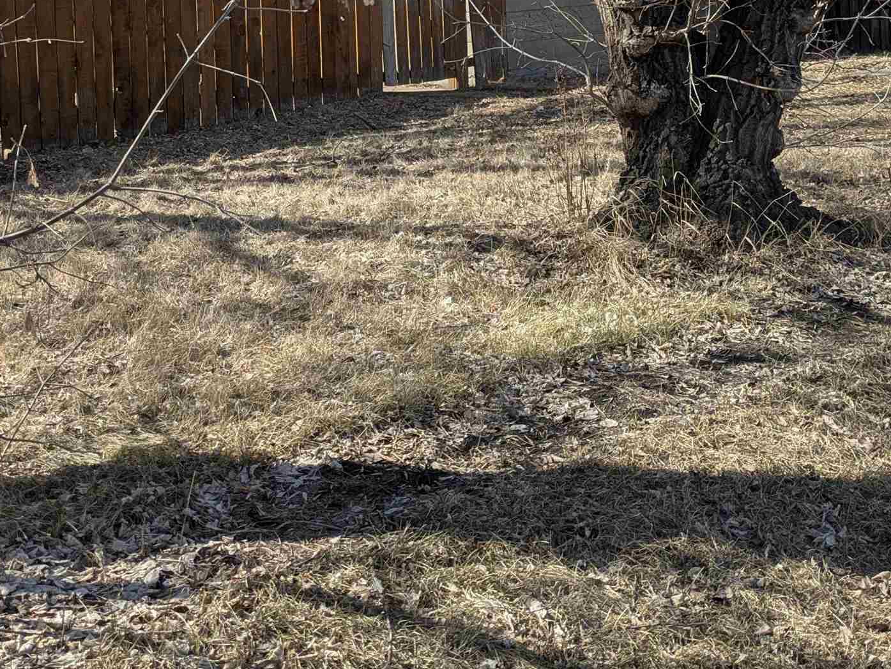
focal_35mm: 55
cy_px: 36
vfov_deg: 25.5
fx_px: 1416
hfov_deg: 34.9
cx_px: 392
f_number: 1.89
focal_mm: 5.43
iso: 46
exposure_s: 1/2092
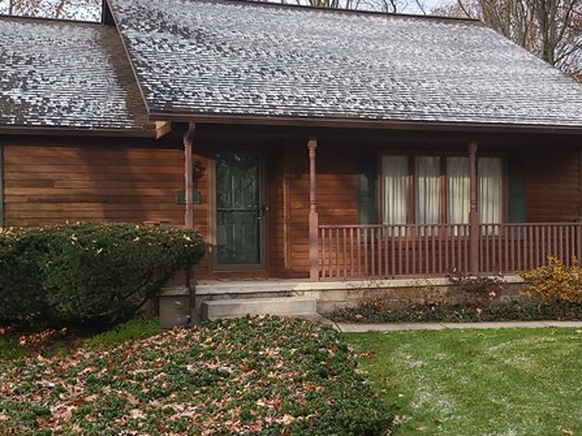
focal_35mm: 55
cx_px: 384
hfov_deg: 34.6
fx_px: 924
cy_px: 232
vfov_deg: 26.5
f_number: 1.8
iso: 40
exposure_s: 1/439
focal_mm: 5
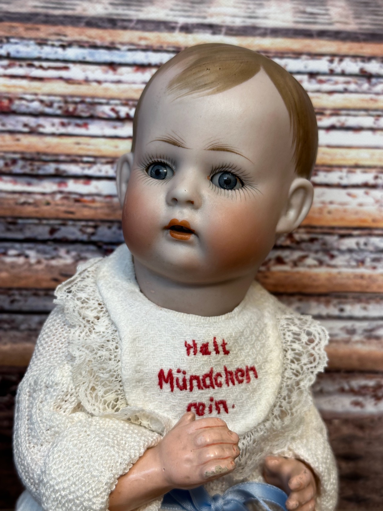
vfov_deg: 39.7
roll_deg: -2.7
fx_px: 708
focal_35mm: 48
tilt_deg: -17.6
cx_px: 192
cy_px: 256
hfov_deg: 30.3
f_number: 1.78
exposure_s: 1/100
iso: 64
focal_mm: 6.86
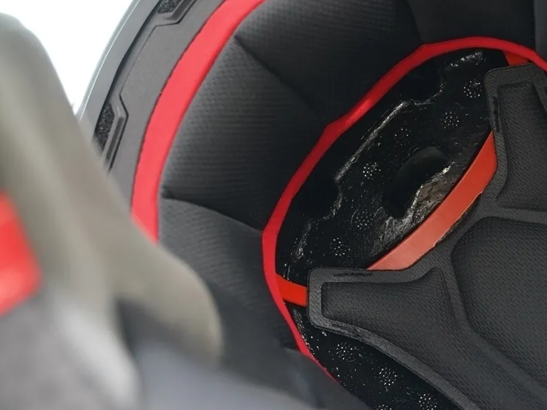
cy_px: 261
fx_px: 1106
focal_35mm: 70
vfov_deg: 21.0
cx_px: 450
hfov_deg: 27.2
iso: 1250
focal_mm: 32
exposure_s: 1/80
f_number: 3.5
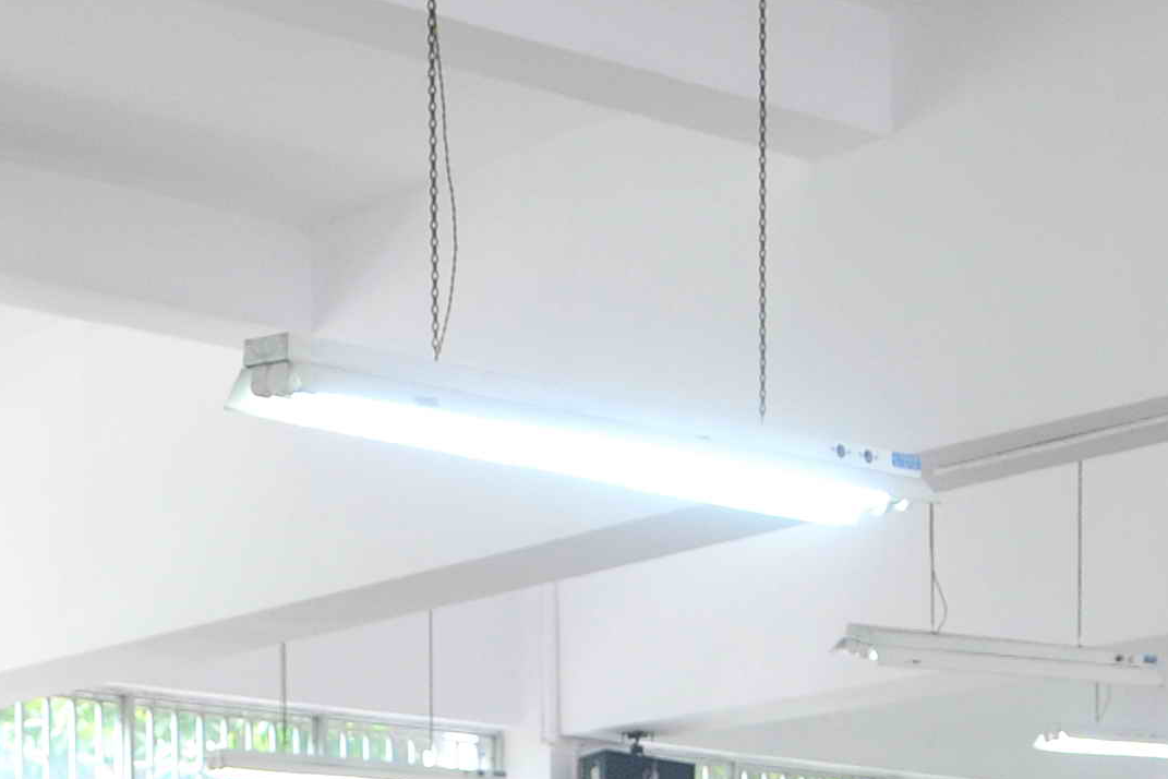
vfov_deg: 12.4
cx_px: 416
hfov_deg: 20.0
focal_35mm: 102
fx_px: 3309
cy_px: 1368
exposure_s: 1/45
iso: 400
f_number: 3.3
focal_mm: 17
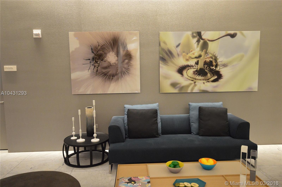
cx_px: 141
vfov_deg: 43.5
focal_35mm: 30
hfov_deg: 62.0
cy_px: 94
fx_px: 235
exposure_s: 1/250
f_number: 3.5
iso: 3200
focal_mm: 20
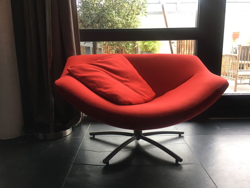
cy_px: 94
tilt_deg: -10.6
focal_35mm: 29
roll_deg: +1.3
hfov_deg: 61.7
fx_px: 209
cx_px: 125
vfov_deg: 48.2
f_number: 2.2
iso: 40
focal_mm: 4.15
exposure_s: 1/33
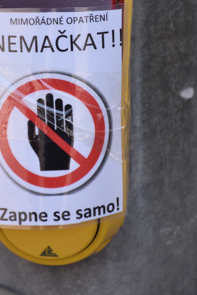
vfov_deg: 6.5
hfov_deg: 4.3
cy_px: 94
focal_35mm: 319
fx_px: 2618
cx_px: 54
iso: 360
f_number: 5.6
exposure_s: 1/500
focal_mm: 140
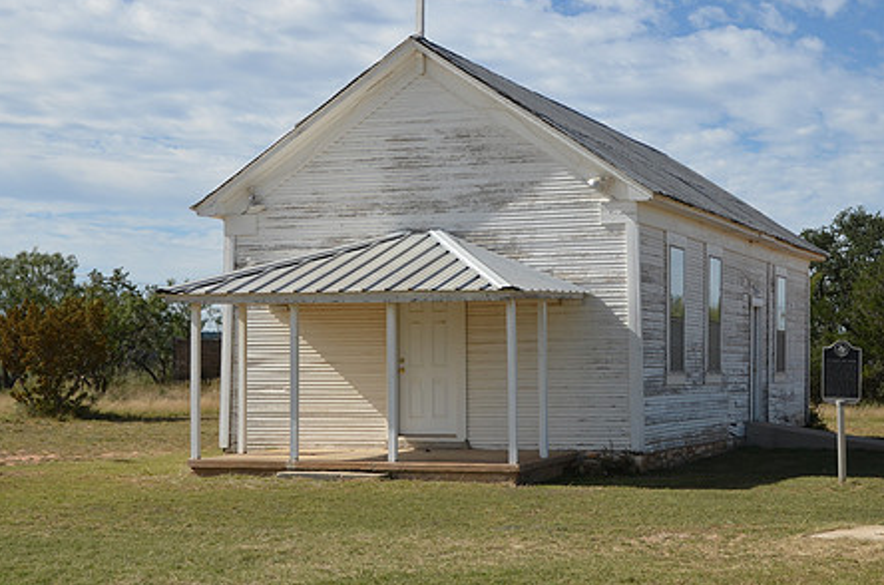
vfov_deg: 19.7
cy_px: 235
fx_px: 1682
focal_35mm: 69
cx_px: 524
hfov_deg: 29.4
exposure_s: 1/250
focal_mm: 35
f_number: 8
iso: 200
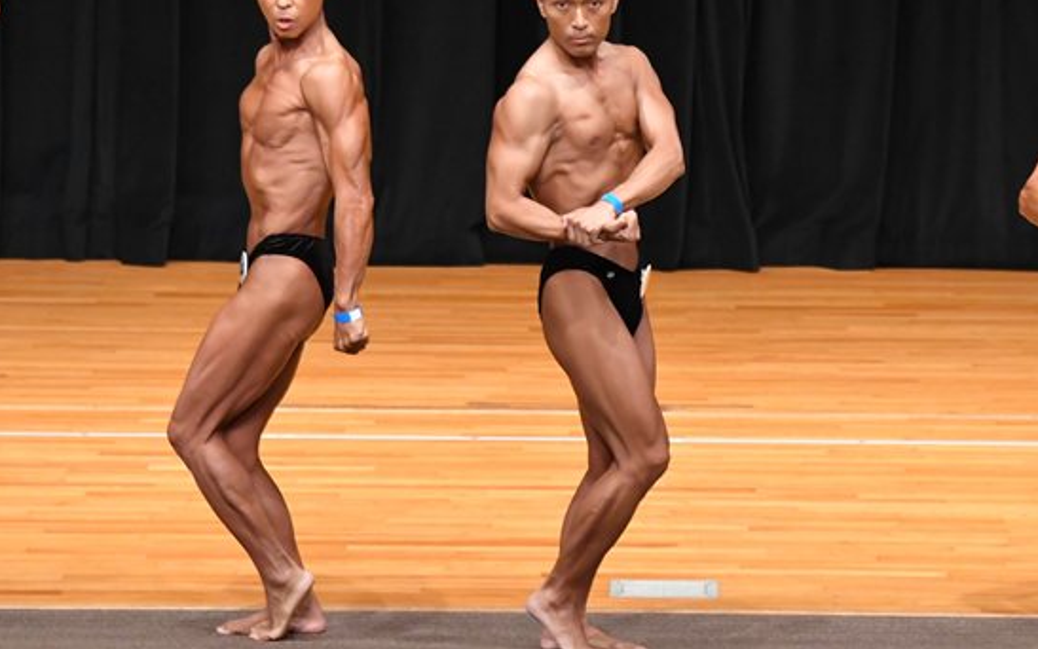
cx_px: 578
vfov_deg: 4.2
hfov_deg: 6.7
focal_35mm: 313
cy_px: 292
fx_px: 8855
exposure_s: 1/400
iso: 5000
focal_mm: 145
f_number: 5.6
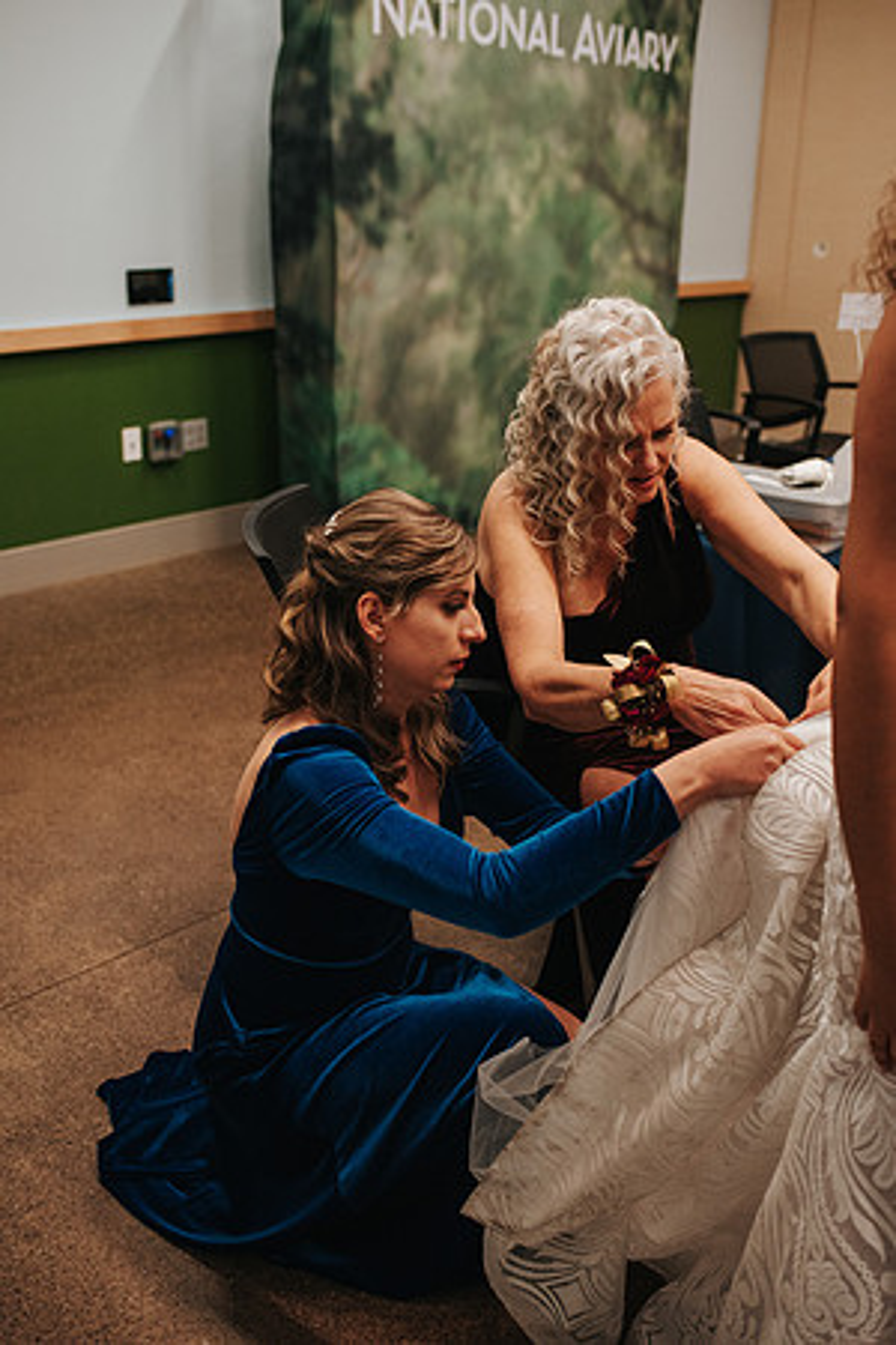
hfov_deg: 37.9
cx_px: 448
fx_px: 1307
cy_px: 672
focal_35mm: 35
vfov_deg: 54.4
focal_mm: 35
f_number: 2.8
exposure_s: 1/200
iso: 1000
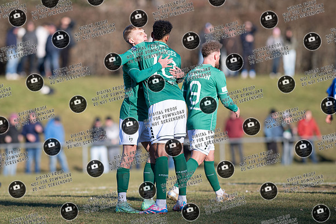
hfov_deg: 5.6
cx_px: 129
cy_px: 88
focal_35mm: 370
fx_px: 3450
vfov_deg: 3.7
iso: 160
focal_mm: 300
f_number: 3.5
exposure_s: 1/1600
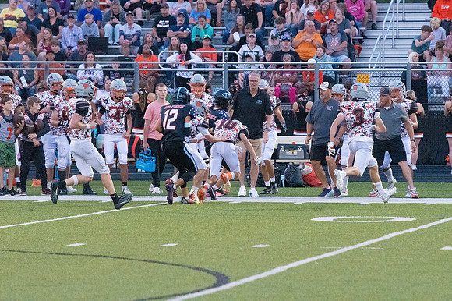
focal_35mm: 300
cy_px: 150
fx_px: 3764
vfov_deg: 4.6
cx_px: 226
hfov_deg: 6.9
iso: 5000
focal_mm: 200
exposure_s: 1/1600
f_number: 5.6
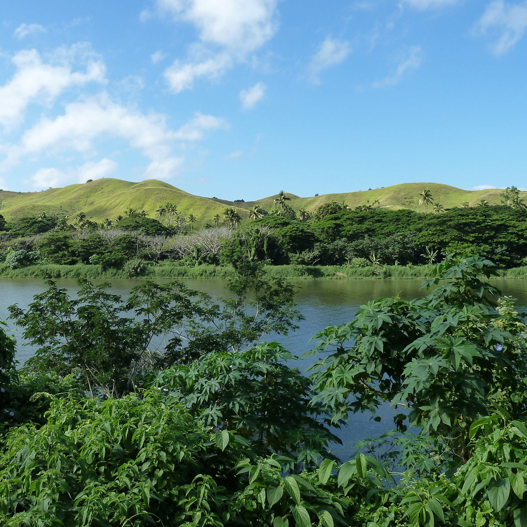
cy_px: 234
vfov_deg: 49.6
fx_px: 568
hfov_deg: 49.1
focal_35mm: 33
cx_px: 187
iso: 125
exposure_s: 1/400
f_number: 4
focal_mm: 4.1
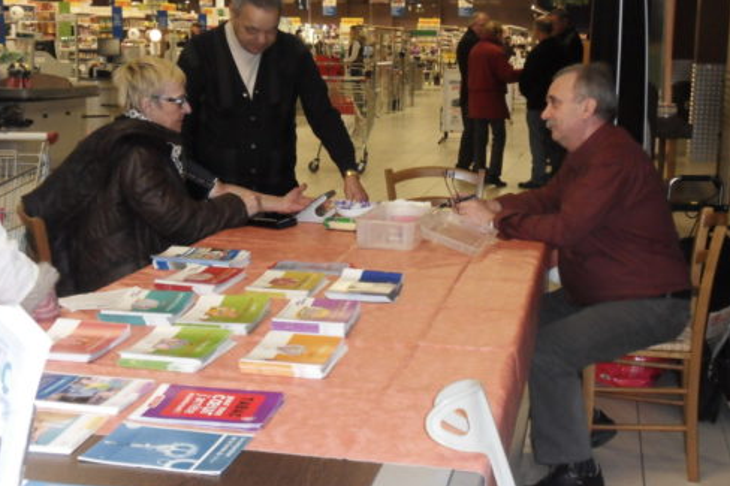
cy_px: 242
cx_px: 385
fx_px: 1216
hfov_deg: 33.4
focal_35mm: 60
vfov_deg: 22.6
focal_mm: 7.9
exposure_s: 1/45
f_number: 4.2
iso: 320
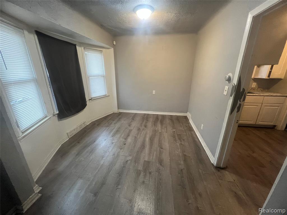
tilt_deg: -17.4
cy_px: 108
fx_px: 108
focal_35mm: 13
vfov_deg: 89.9
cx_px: 144
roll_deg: +0.7
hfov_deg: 106.2
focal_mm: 1.57
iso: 400
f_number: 1.8
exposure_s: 1/60
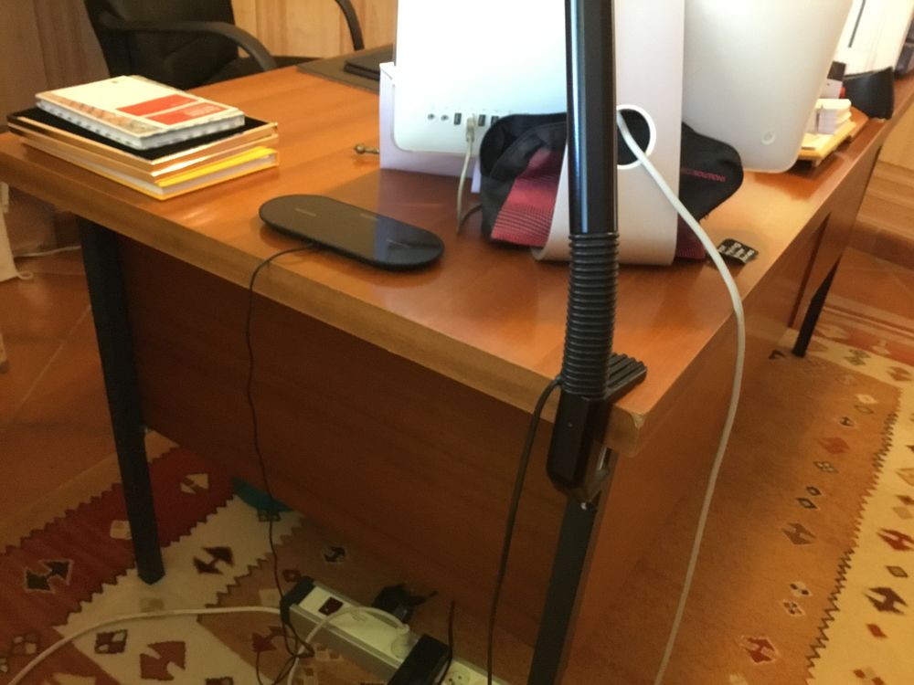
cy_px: 342
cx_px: 457
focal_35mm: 31
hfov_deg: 58.4
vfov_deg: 45.4
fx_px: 819
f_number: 2.4
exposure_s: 1/17
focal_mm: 3.3
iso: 320
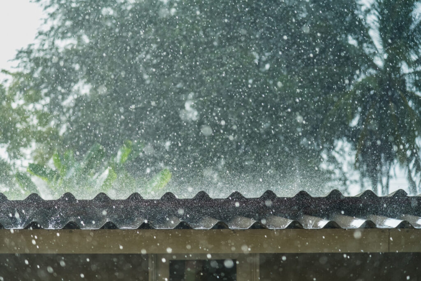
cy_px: 140
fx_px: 1404
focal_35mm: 120
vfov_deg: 11.4
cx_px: 210
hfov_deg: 17.1
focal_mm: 120
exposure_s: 1/1000
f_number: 4
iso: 1000
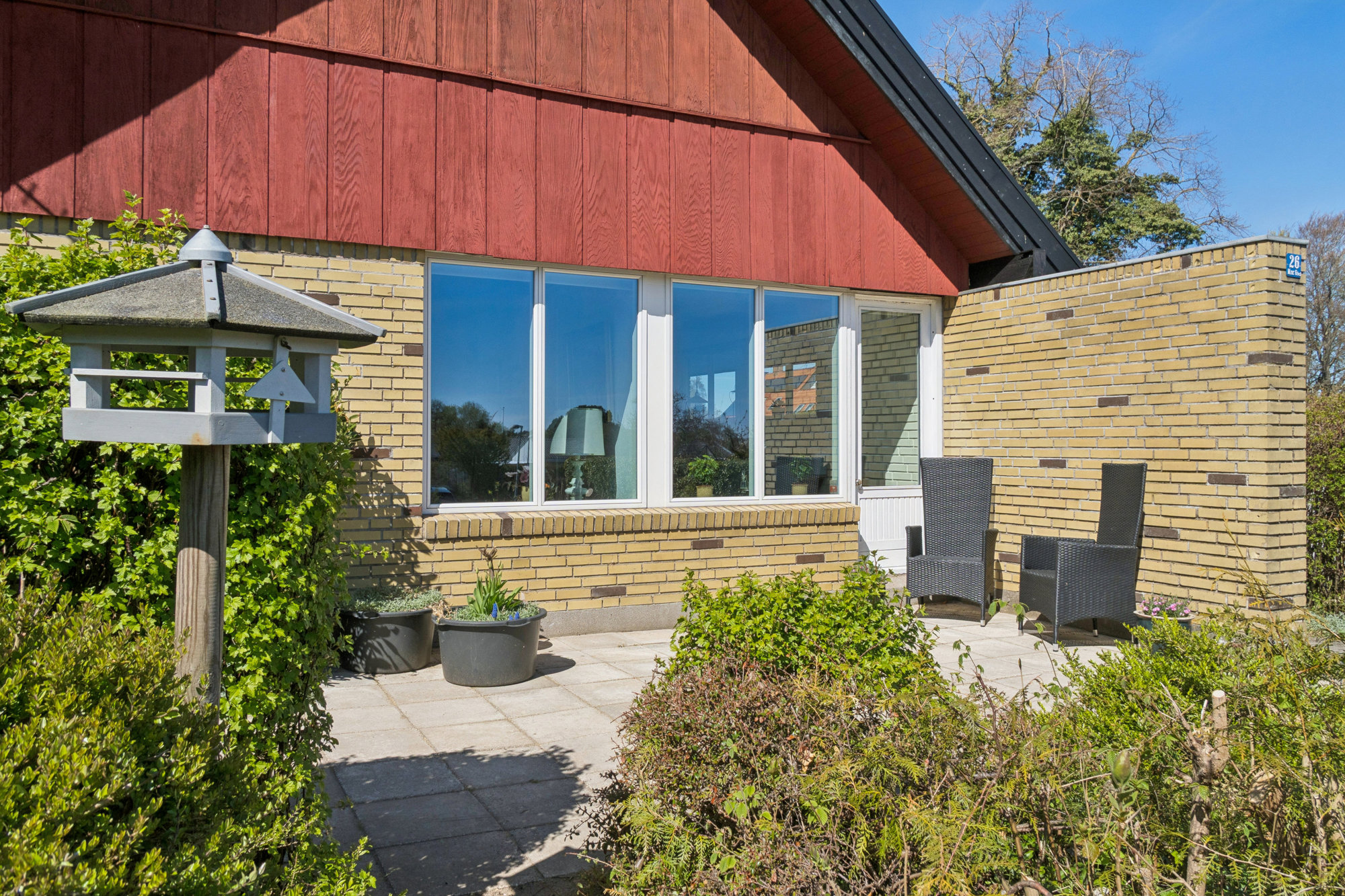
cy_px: 448
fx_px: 953
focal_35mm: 26
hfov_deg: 70.4
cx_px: 672
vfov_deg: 50.4
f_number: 8
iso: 200
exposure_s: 1/800
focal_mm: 17
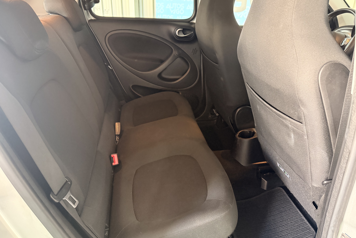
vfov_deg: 51.3
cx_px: 178
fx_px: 247
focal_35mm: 25
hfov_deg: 71.5
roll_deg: -1.4
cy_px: 115
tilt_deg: -24.2
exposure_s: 1/40
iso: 1000
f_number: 1.78
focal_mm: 6.76
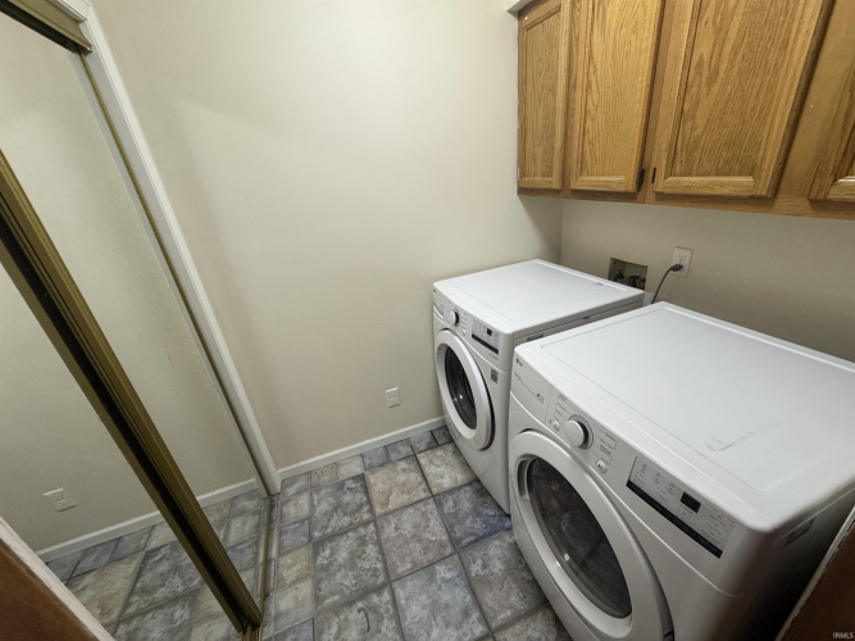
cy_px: 320
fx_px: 346
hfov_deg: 102.1
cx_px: 428
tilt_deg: -25.4
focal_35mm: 14
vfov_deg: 85.7
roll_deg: +5.5
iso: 250
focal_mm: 2.22
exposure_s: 1/120
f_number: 2.2
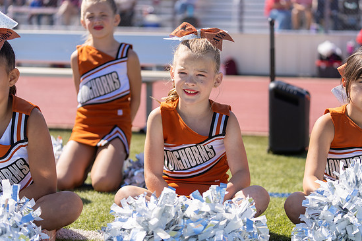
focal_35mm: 74
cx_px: 189
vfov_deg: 18.4
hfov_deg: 27.3
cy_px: 123
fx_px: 744
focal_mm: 70
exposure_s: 1/1600
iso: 100
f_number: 2.8
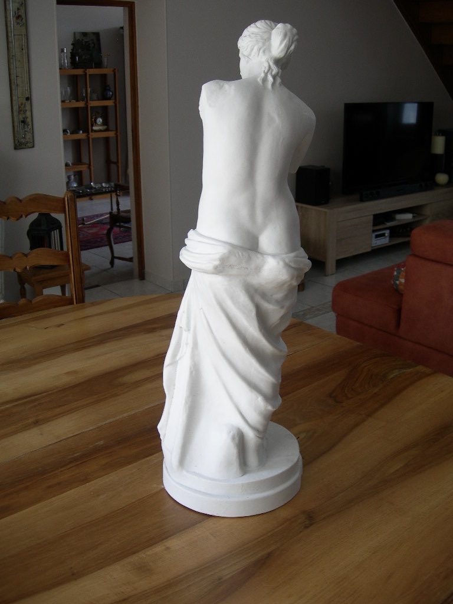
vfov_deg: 49.0
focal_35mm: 38
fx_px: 663
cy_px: 302
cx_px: 226
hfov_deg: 37.7
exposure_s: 1/47.4
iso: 50
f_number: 2.8
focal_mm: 7.8
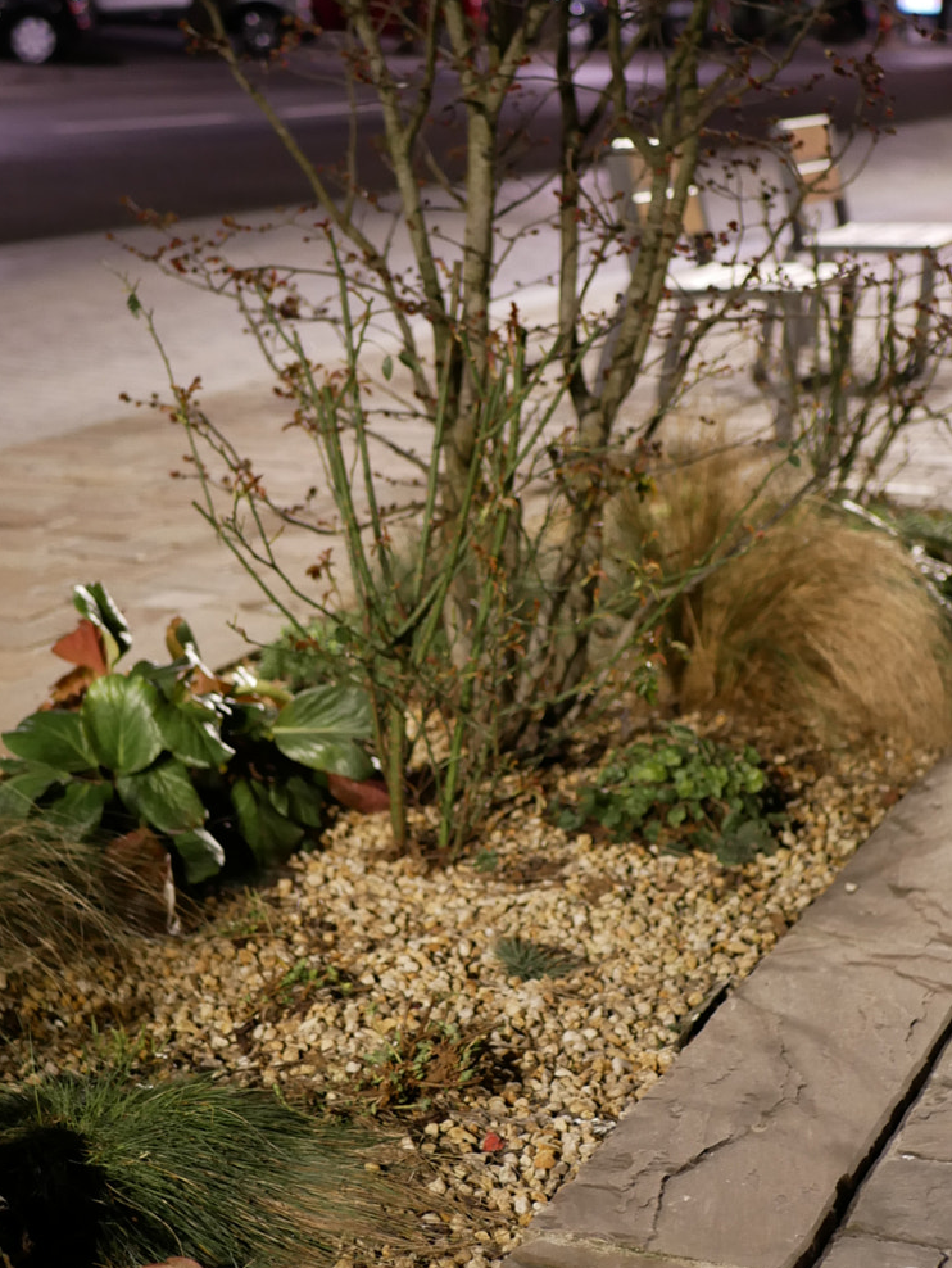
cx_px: 538
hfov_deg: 18.2
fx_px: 2968
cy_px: 721
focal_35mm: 81
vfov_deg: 24.1
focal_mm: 25
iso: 640
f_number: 1.7
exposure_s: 1/15
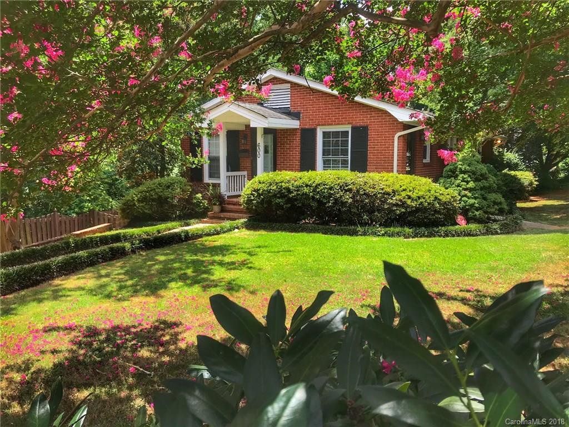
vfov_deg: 49.7
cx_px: 284
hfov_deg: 63.4
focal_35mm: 28
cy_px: 214
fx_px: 460
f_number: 1.8
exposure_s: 1/517
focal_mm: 3.99
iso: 20
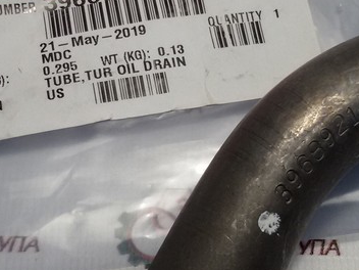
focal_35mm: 88
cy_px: 79
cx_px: 180
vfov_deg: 16.7
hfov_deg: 22.3
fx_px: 913
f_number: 2.4
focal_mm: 2.93
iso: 64
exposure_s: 1/100
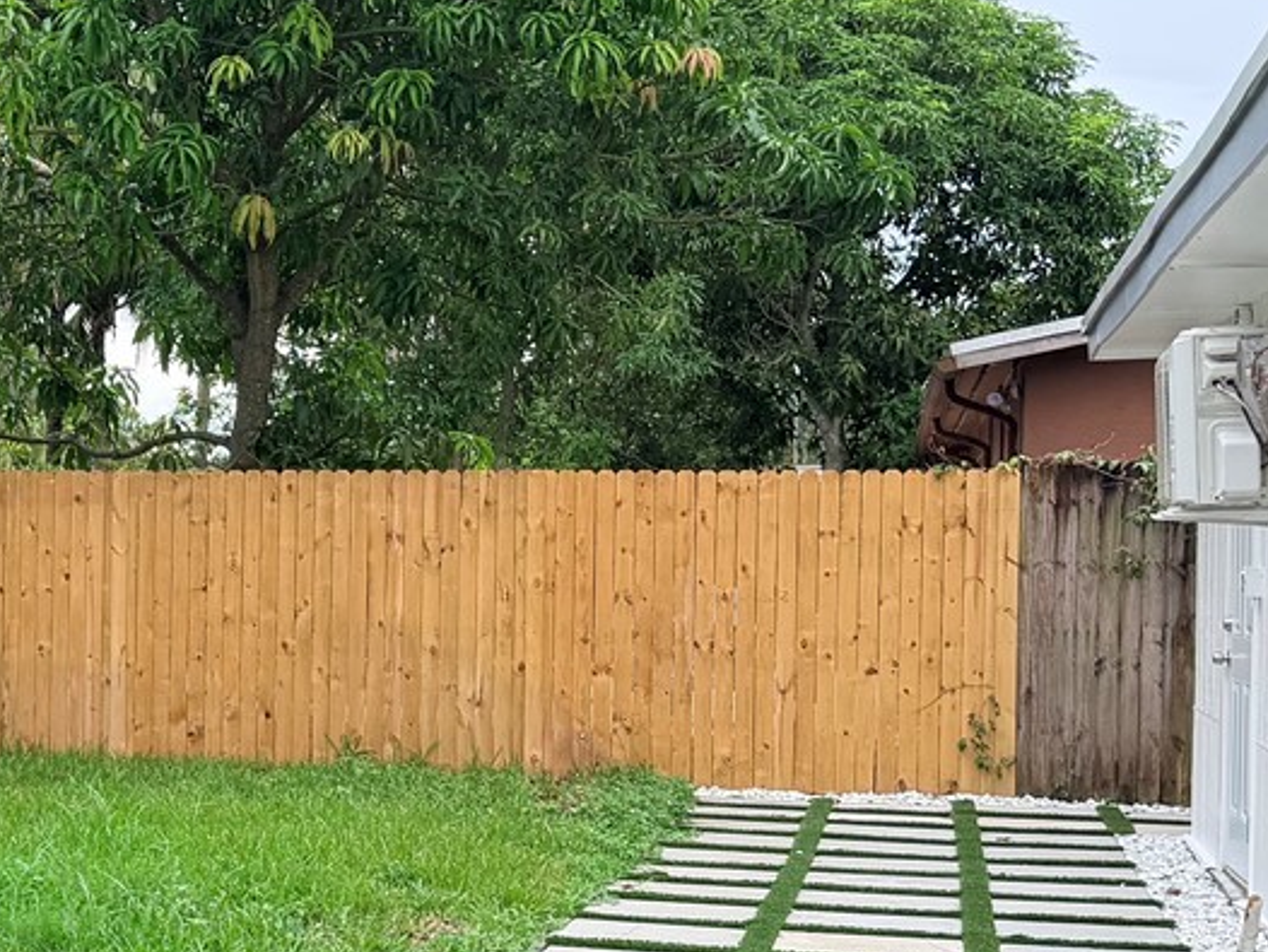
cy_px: 562
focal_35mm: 73
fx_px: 2675
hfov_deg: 24.9
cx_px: -101
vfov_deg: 20.2
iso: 100
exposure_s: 1/622
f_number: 1.78
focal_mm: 6.76
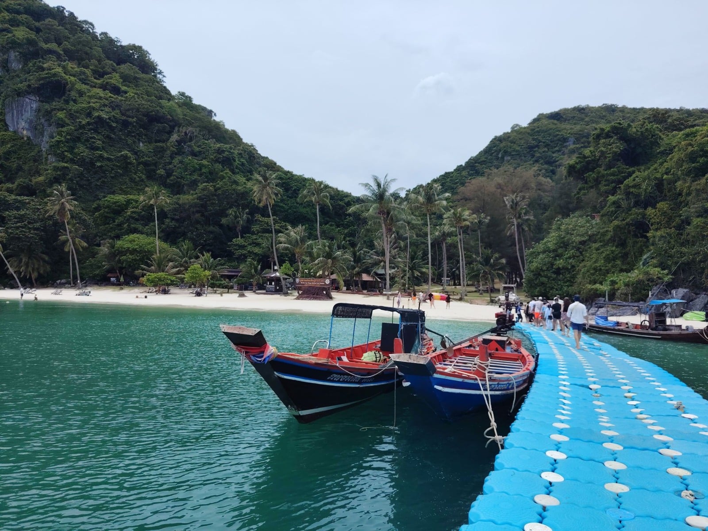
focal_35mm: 24
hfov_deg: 71.6
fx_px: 491
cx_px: 354
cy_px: 266
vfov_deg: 56.8
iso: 101
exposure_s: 1/1456
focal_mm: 5.25
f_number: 1.75
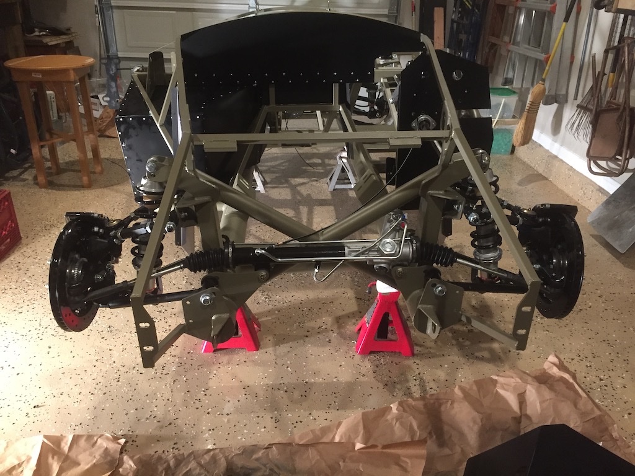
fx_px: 532
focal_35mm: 29
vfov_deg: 48.2
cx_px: 318
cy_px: 238
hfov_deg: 61.7
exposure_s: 1/17
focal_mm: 4.15
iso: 250
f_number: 2.2
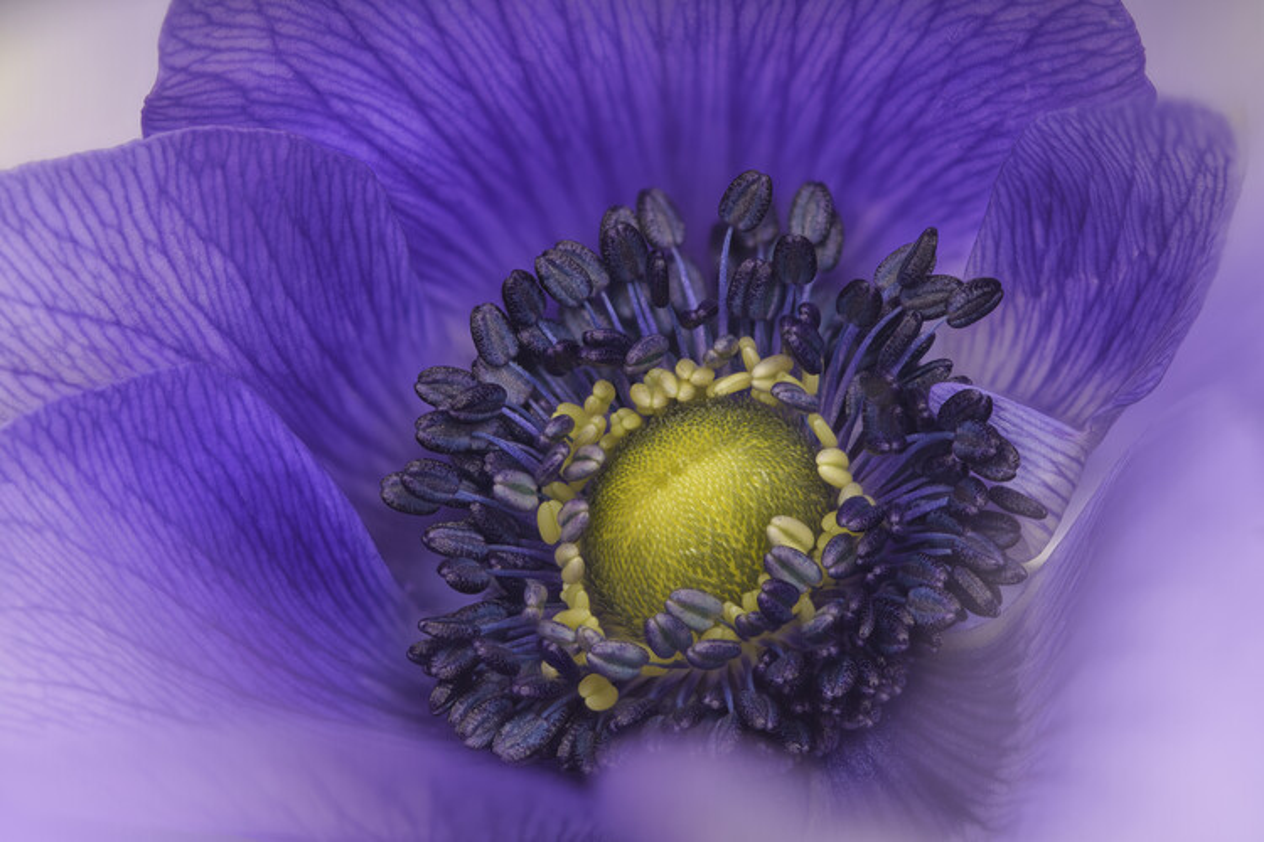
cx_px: 632
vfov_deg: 9.1
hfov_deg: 13.7
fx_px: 5266
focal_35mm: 150
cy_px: 421
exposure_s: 1/200
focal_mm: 150
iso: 64
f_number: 3.5
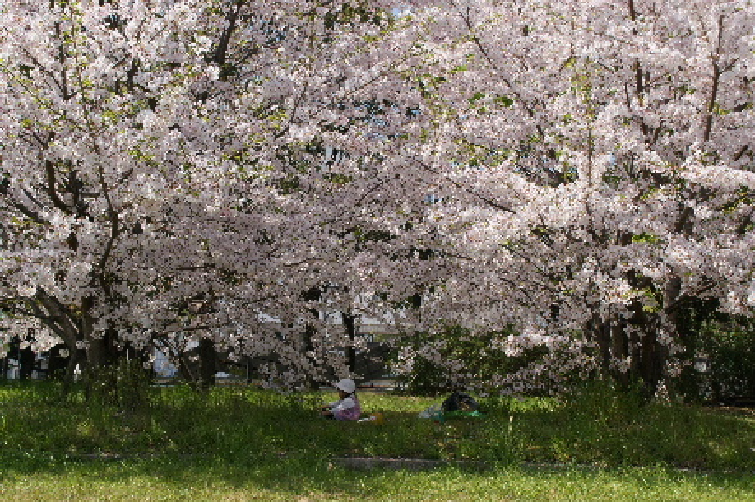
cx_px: 378
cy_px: 251
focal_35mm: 52
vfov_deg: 25.7
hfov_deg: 37.9
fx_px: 1100
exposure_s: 1/100
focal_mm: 35
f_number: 11
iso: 100
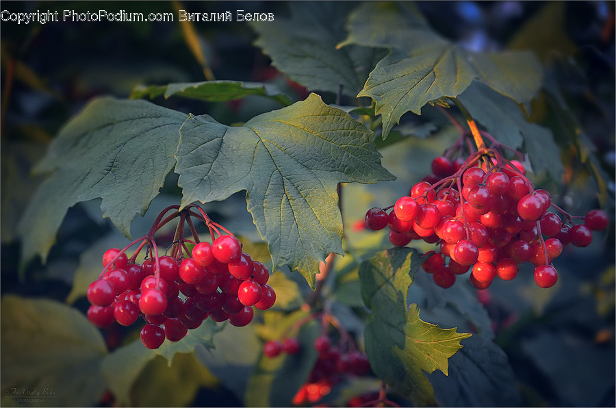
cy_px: 204
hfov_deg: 26.0
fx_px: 1332
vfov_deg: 17.4
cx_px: 308
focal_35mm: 78
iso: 400
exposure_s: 1/30
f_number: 5
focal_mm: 52
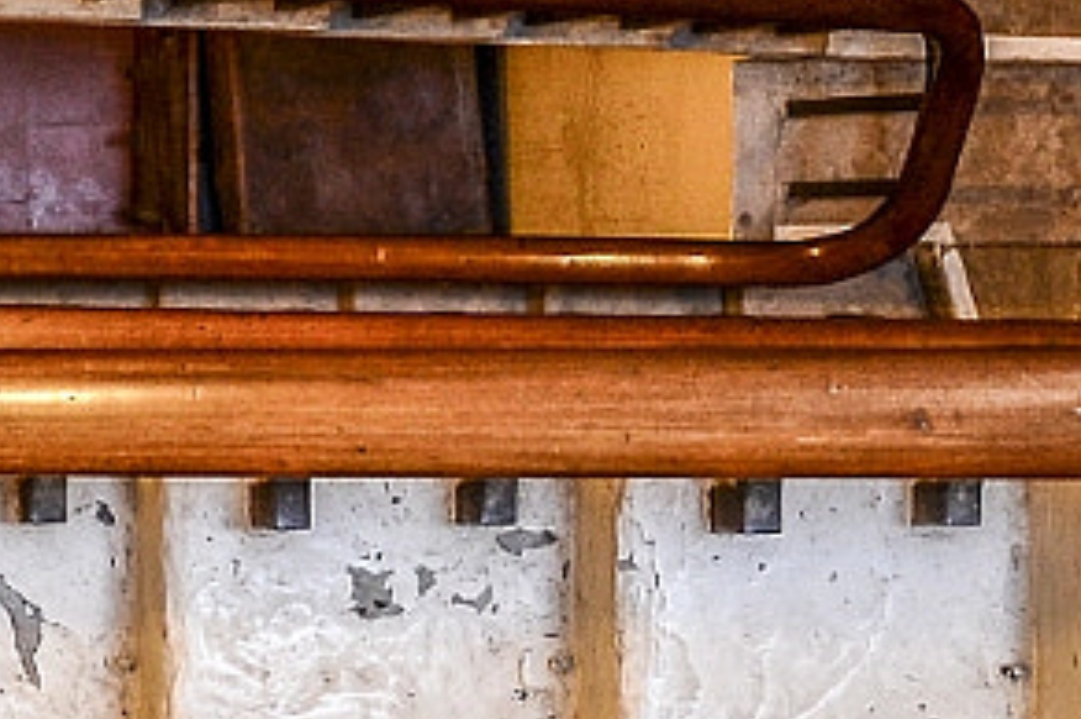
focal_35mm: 148
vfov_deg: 9.2
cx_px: 892
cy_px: -37
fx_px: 4439
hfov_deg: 13.8
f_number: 3.5
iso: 400
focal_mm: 18
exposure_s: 1/13
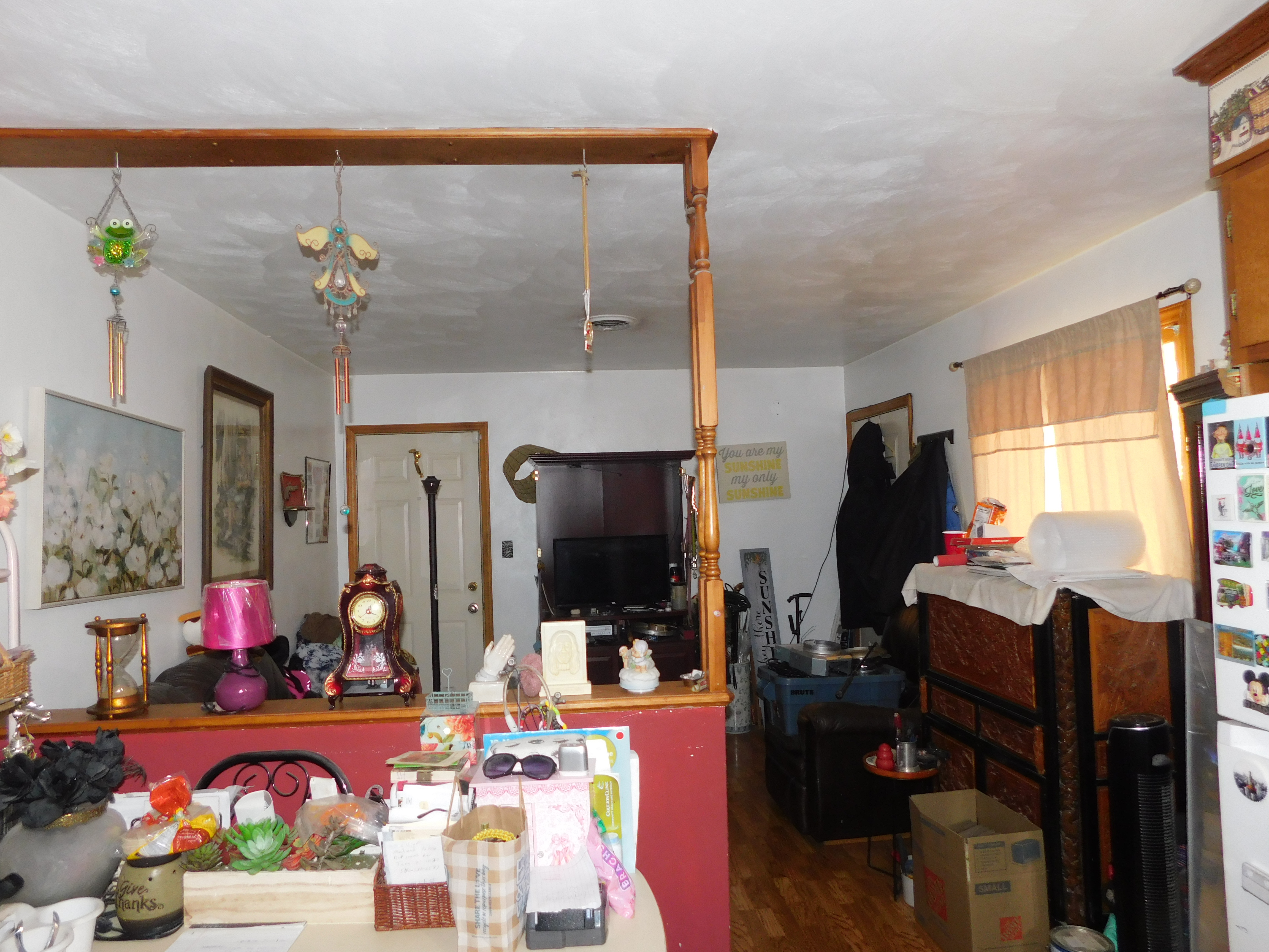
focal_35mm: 23
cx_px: 634
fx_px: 843
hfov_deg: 73.9
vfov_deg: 58.9
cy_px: 476
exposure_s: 1/30
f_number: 3
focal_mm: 4
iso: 200
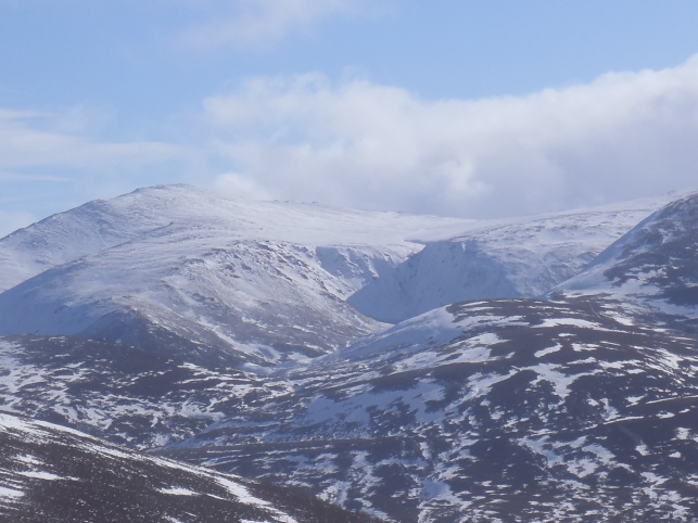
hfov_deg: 11.6
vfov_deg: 8.7
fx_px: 3427
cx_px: 406
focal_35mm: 170
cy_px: 292
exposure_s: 1/500
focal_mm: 18.2
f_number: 6.3
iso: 80
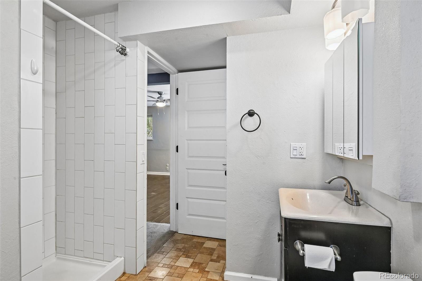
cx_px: 211
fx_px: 217
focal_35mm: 18
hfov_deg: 88.4
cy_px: 140
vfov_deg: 65.9
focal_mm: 18.5
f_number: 10
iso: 400
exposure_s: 1/30
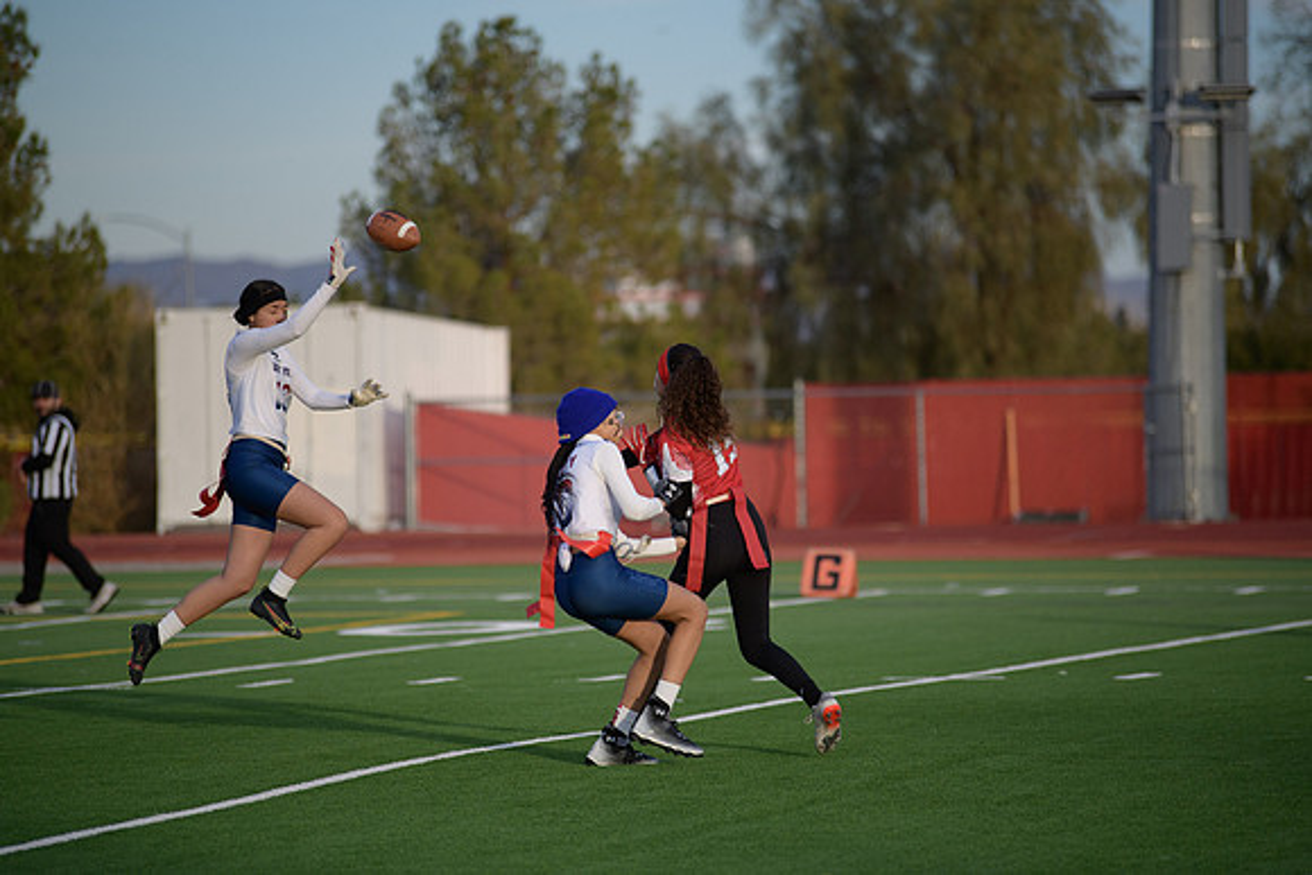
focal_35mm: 200
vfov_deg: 6.9
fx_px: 7290
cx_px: 656
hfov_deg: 10.3
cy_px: 438
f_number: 2.8
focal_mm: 200
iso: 640
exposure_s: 1/4000
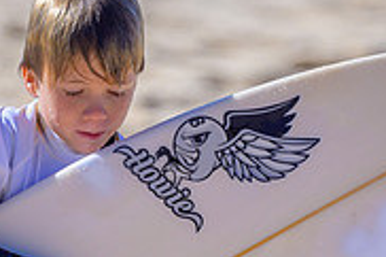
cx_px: 157
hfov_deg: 0.8
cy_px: 313
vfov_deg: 0.5
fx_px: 27391
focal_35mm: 2557
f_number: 6.3
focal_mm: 800
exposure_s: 1/2000
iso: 640
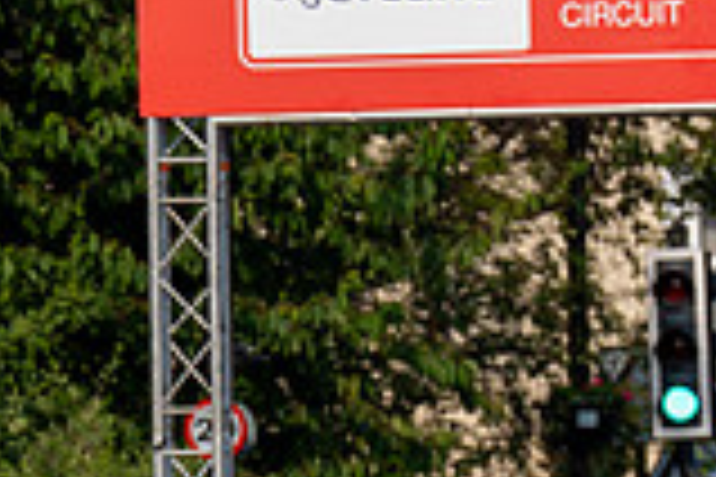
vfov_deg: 2.0
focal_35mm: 695
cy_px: 844
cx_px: -72
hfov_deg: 3.0
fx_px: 13822
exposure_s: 1/1000
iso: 160
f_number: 6.3
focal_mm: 191
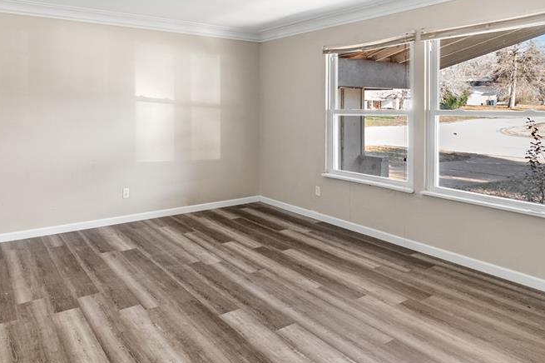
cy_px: 117
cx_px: 230
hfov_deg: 71.1
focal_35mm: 25
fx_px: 378
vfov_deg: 50.2
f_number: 6.3
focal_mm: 8
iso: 400
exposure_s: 1/10
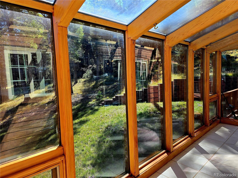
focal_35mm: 23
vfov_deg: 58.9
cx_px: 119
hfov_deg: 73.9
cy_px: 89
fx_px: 158
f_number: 1.7
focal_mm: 6.3
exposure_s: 1/192
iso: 12
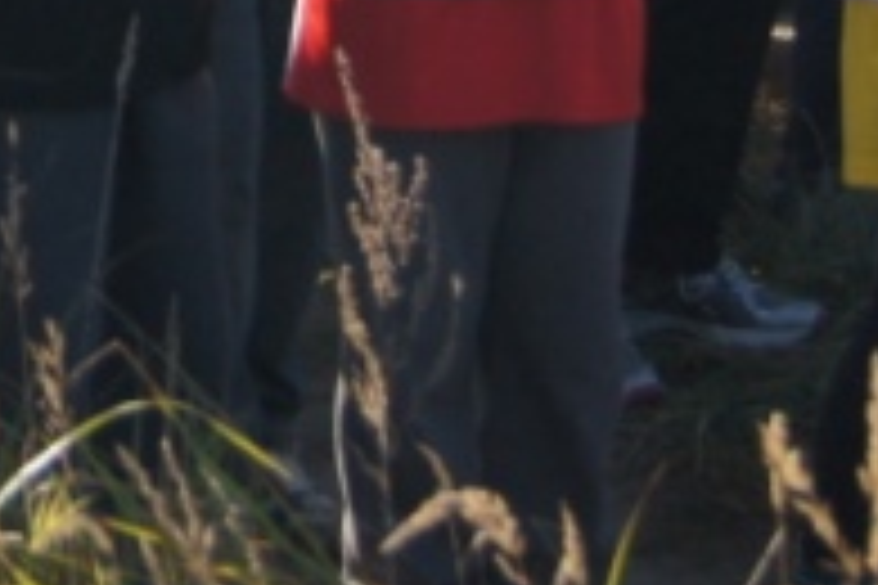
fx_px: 5365
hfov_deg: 9.0
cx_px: -563
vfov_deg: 6.0
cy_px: -680
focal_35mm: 220
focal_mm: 28
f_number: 4.5
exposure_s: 1/2000
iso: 320
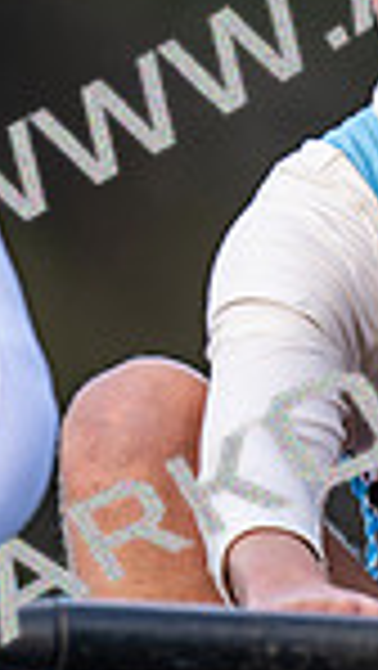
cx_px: 459
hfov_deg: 0.5
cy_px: 263
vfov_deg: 0.9
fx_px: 43422
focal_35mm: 2441
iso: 2000
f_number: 4
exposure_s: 1/2500
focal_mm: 600
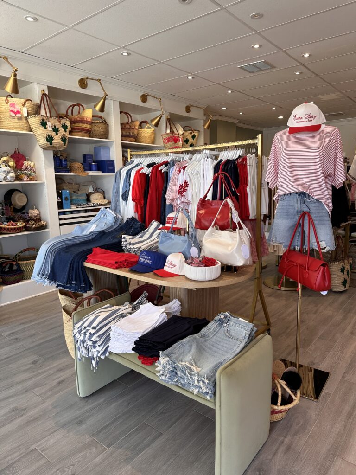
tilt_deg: -9.4
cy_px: 238
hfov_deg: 56.8
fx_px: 329
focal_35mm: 24
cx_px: 178
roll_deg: +0.9
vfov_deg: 71.6
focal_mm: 6.86
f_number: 1.78
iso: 125
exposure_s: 1/120
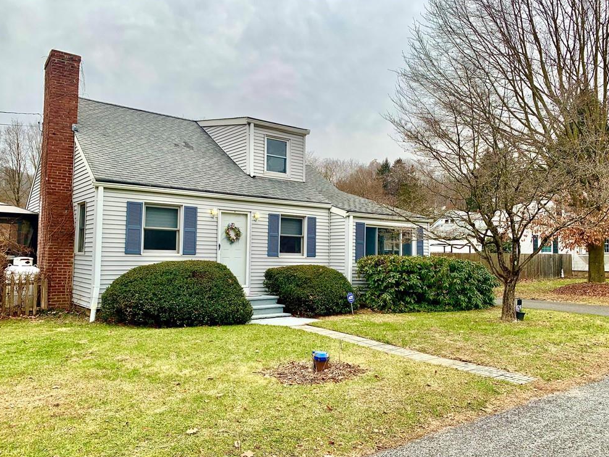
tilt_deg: +4.0
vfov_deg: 51.4
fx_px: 475
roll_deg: -1.2
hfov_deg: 65.3
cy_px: 232
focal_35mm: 27
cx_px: 313
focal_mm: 4.25
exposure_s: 1/376
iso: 25
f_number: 1.8
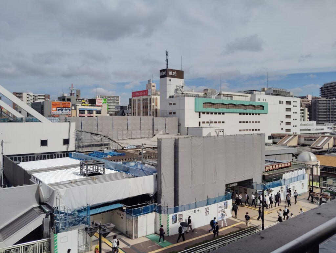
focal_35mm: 28
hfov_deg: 63.4
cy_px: 126
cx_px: 168
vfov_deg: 49.9
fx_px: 272
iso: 50
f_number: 1.8
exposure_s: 1/1722
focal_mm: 4.22
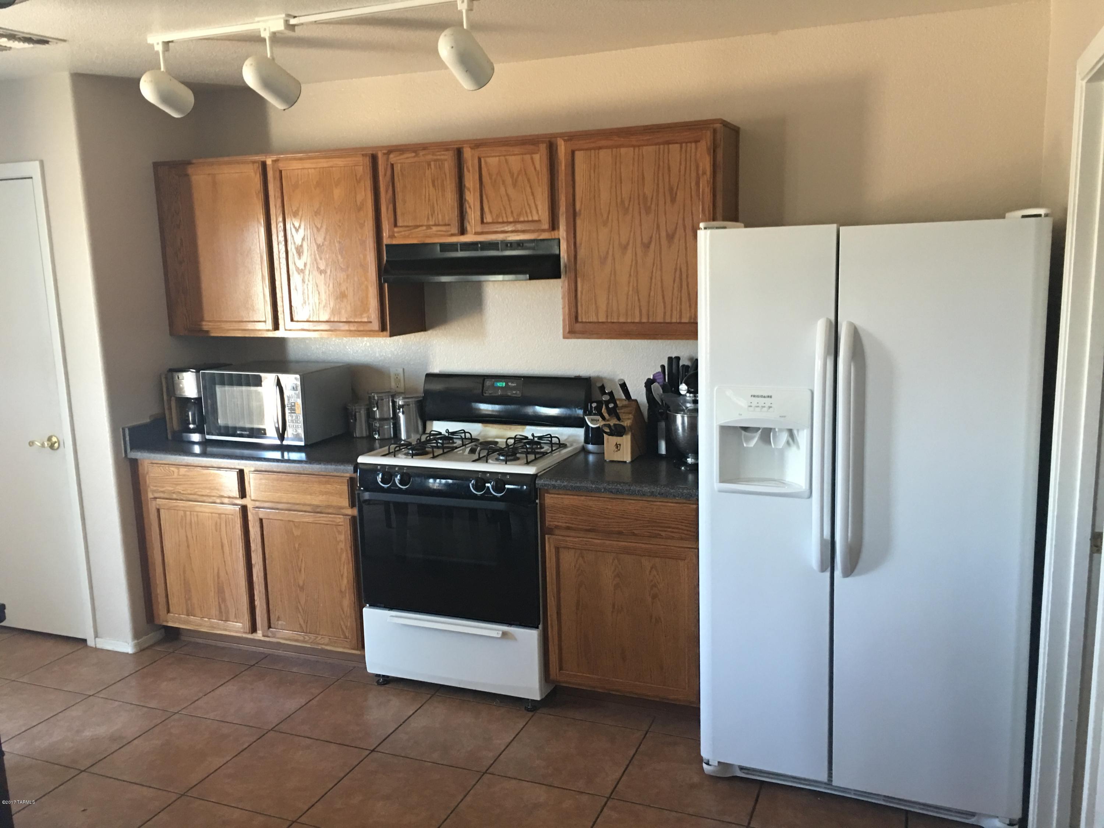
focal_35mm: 29
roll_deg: +1.9
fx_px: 925
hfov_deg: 61.7
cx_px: 552
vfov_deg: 48.2
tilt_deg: -8.9
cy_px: 414
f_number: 2.2
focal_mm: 4.15
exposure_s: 1/10
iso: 80
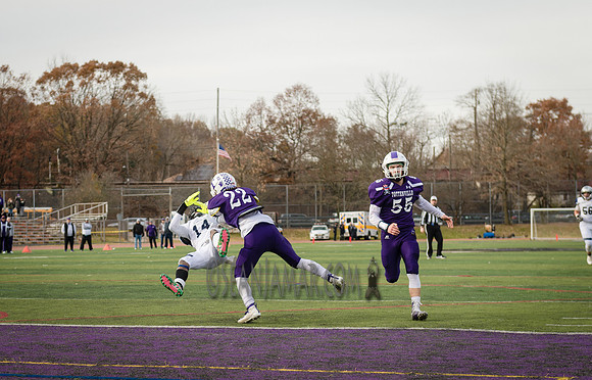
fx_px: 1511
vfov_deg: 14.3
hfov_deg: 22.1
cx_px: 208
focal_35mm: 93
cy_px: 253
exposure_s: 1/1000
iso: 200
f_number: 4
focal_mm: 62
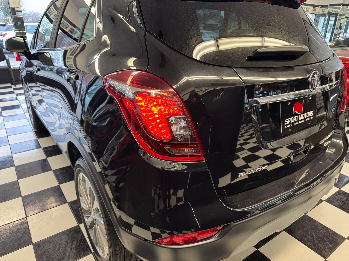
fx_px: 242
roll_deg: -1.0
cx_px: 174
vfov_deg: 56.8
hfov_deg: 71.6
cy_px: 130
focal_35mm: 24
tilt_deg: -22.5
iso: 200
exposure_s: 1/50
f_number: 1.78
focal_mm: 6.76
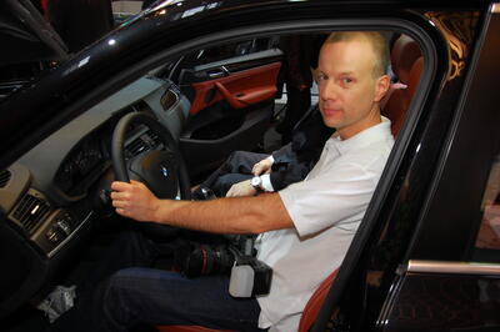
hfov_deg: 53.2
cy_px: 166
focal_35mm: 36
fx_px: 500
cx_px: 250
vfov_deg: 36.8
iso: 200
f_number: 4
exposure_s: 1/60
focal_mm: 24
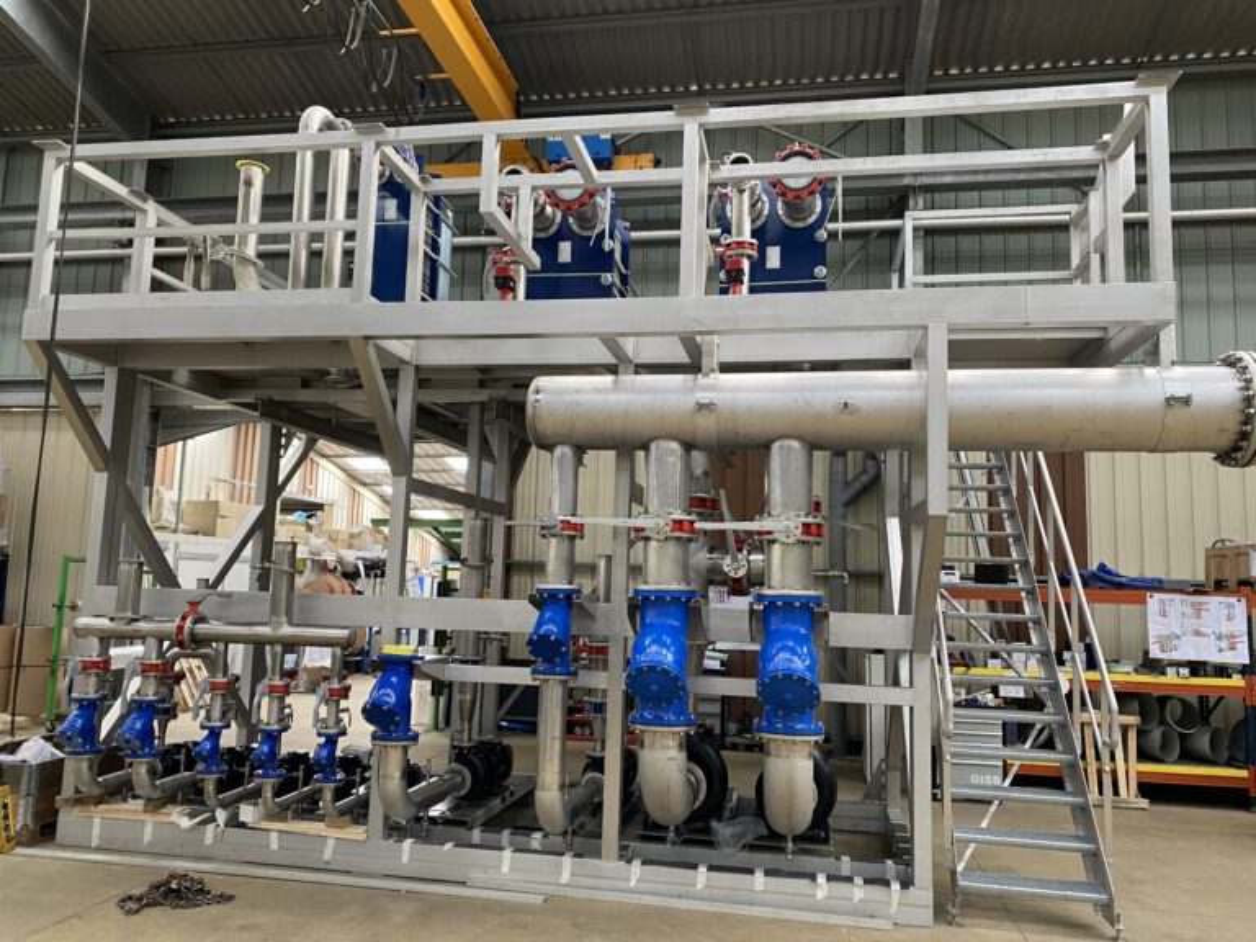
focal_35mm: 26
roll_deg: -1.4
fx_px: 943
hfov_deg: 67.3
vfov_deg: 53.1
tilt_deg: +6.6
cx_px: 628
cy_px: 471
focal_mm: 4.25
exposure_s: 1/70
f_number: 1.8
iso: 125
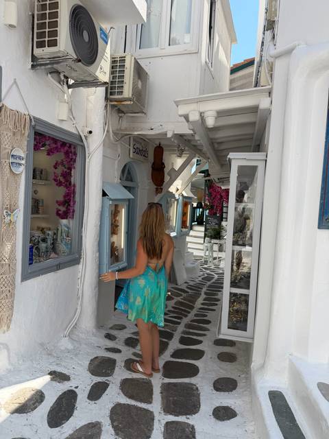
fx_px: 304
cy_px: 220
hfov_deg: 56.8
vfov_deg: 71.6
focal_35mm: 24
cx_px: 164
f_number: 1.78
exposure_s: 1/3021
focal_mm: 6.76
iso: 100
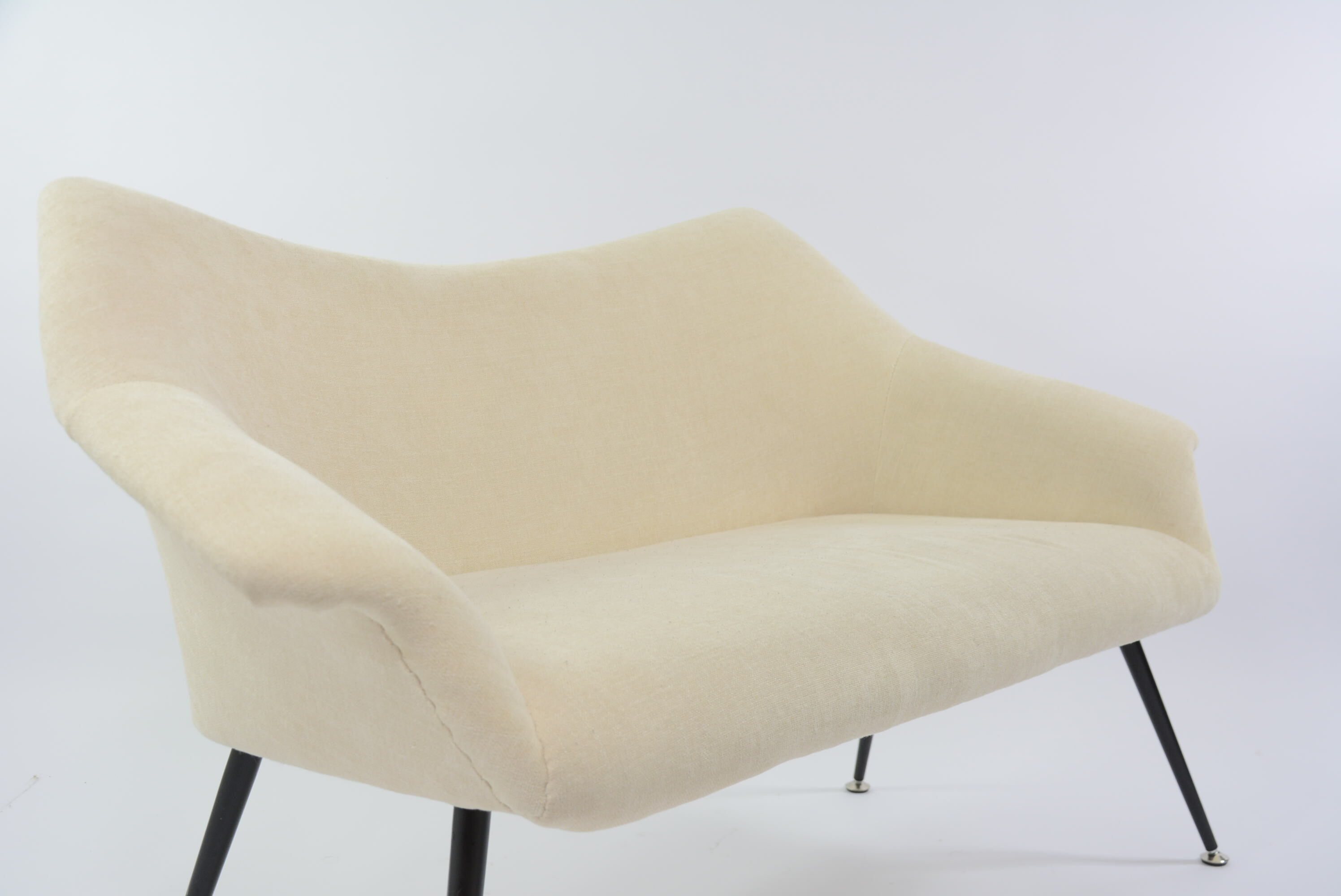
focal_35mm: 42
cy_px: 448
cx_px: 670
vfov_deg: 31.9
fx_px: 1566
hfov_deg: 46.4
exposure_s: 1/125
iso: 400
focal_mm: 28
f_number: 5.6
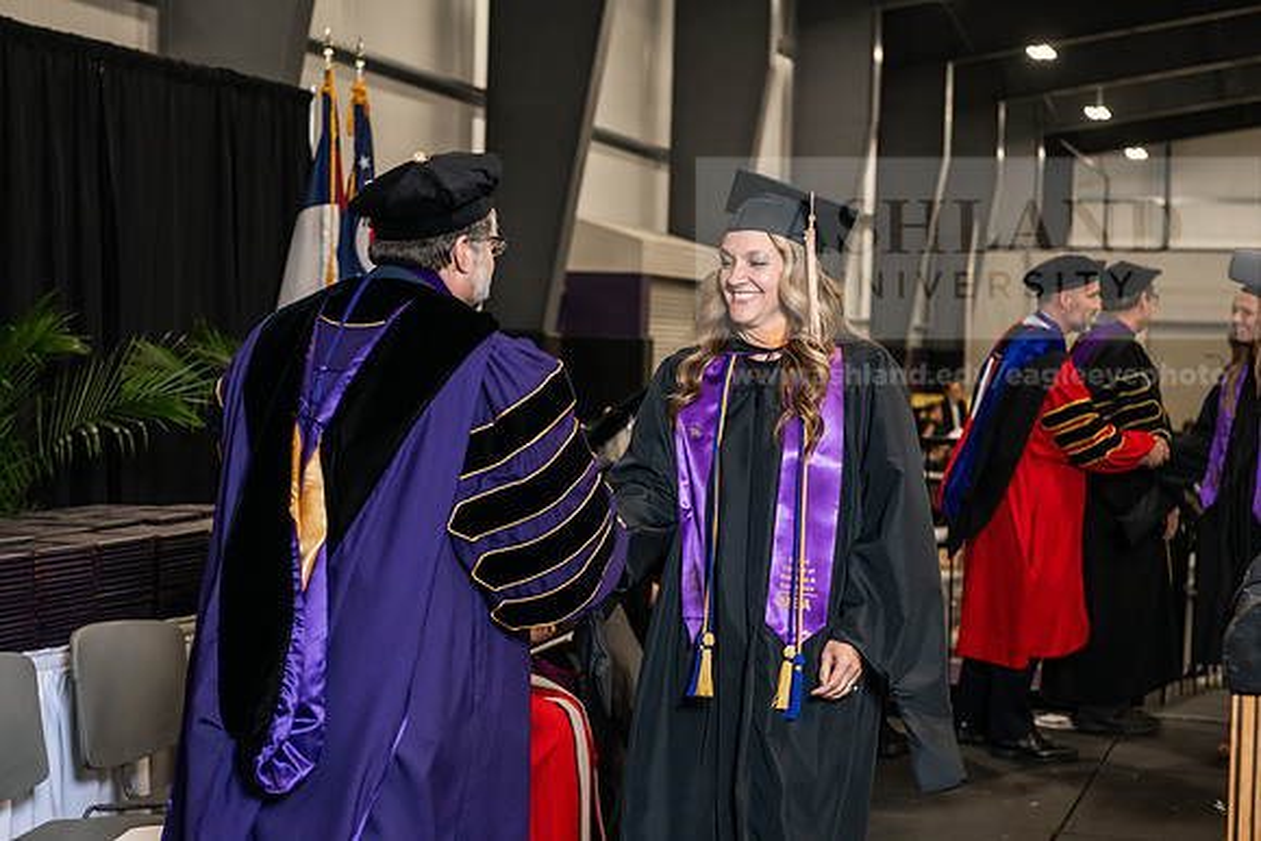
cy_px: 420
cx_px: 630
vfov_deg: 19.5
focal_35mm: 70
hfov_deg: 28.8
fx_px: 2452
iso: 2000
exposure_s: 1/200
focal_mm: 70
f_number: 5
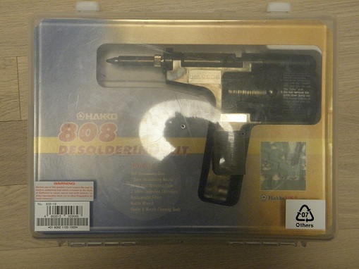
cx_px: 180
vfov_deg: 29.1
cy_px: 134
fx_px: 519
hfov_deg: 38.2
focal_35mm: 50
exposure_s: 1/13
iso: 400
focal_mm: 9.1
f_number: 4
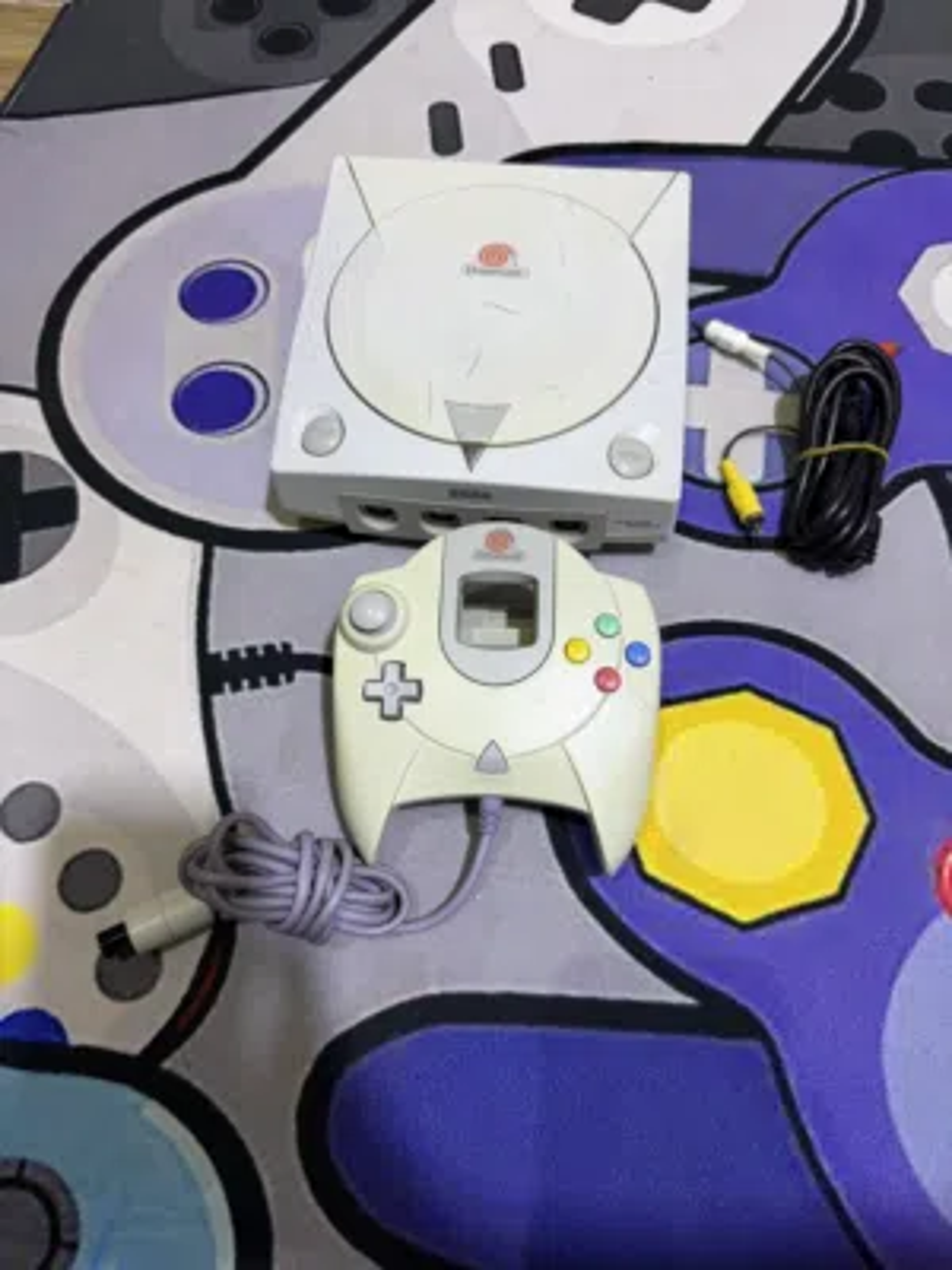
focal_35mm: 24
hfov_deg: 56.8
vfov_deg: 71.6
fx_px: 880
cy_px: 635
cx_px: 476
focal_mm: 6.76
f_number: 1.78
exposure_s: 1/50
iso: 500
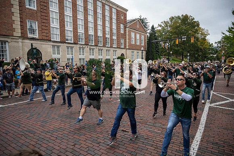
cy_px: 78
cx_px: 117
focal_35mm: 24
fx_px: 156
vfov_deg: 53.2
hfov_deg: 73.7
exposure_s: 1/1600
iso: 1000
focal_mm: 24
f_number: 4
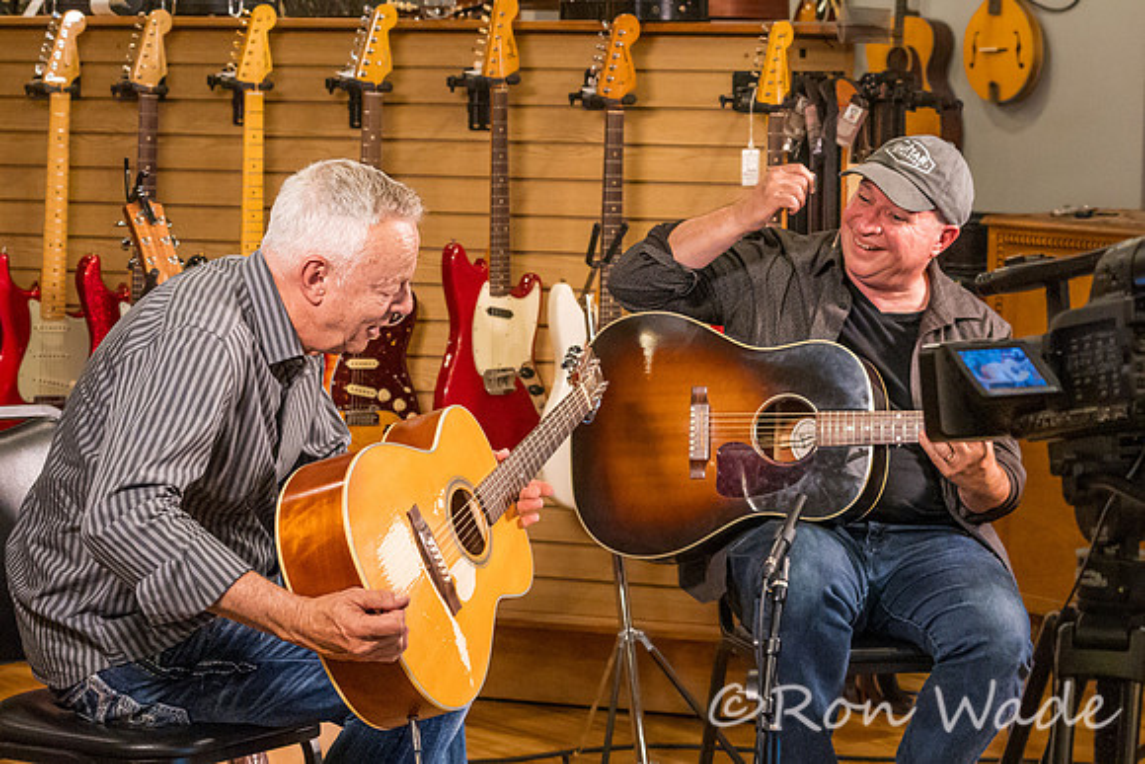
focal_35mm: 98
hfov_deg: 20.7
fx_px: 3127
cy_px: 477
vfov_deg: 13.9
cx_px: 612
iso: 20000
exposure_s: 1/200
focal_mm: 76
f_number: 7.1
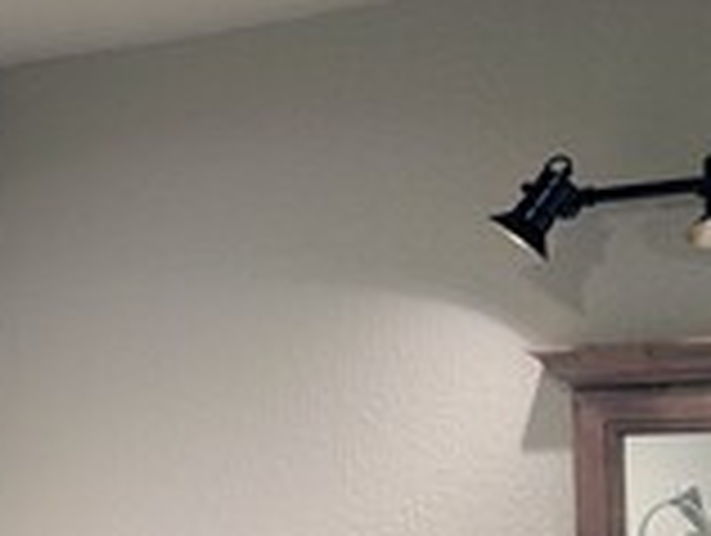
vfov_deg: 15.0
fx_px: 1995
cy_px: 568
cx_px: 180
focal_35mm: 97
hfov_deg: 20.1
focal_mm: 6.81
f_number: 1.85
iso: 55
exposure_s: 1/30
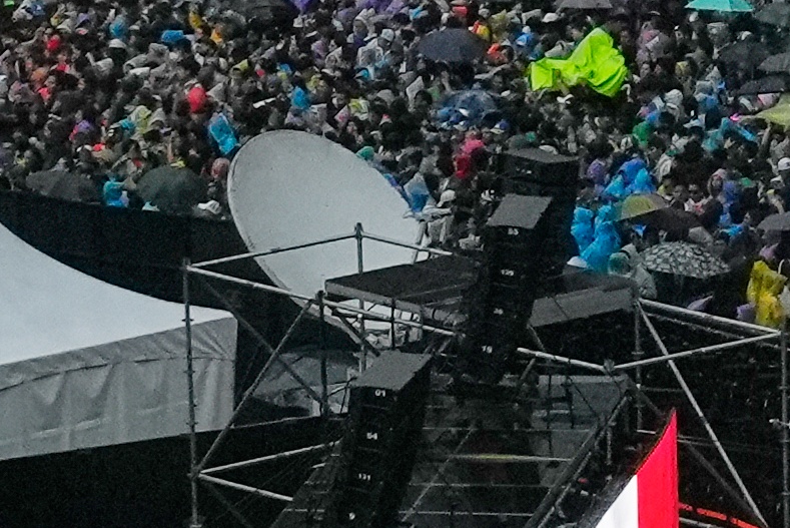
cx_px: 705
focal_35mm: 524
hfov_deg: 3.9
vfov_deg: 2.6
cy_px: 369
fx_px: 11505
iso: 2000
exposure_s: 1/160
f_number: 5.6
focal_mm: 70
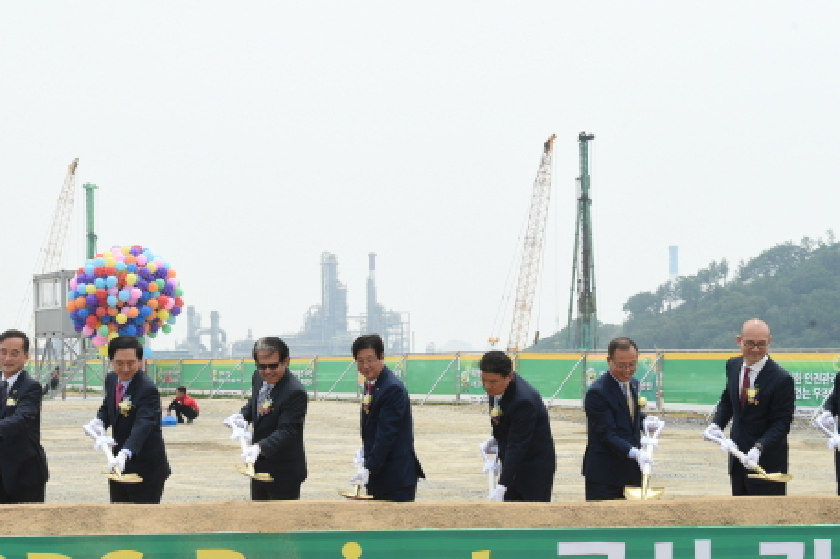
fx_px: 1725
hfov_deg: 27.1
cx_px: 254
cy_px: 359
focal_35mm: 74
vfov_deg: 18.4
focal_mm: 52
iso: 200
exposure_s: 1/200
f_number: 10
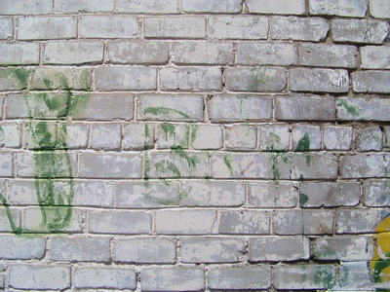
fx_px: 406
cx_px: 195
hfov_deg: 51.4
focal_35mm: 36
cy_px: 146
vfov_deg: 39.7
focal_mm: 5.85
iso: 64
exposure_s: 1/1250
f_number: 4
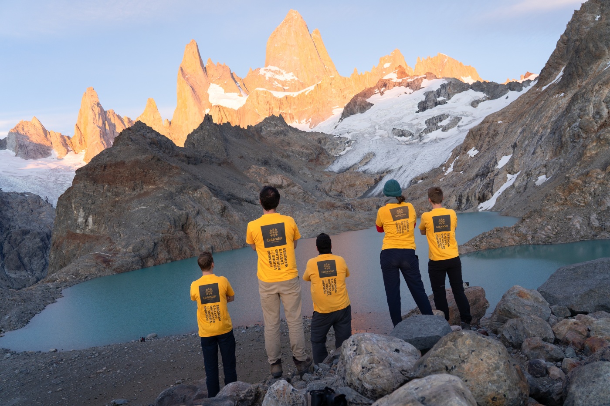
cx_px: 305
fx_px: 407
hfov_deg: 73.8
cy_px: 203
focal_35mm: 24
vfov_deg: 53.1
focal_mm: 24
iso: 500
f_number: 4
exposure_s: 1/160
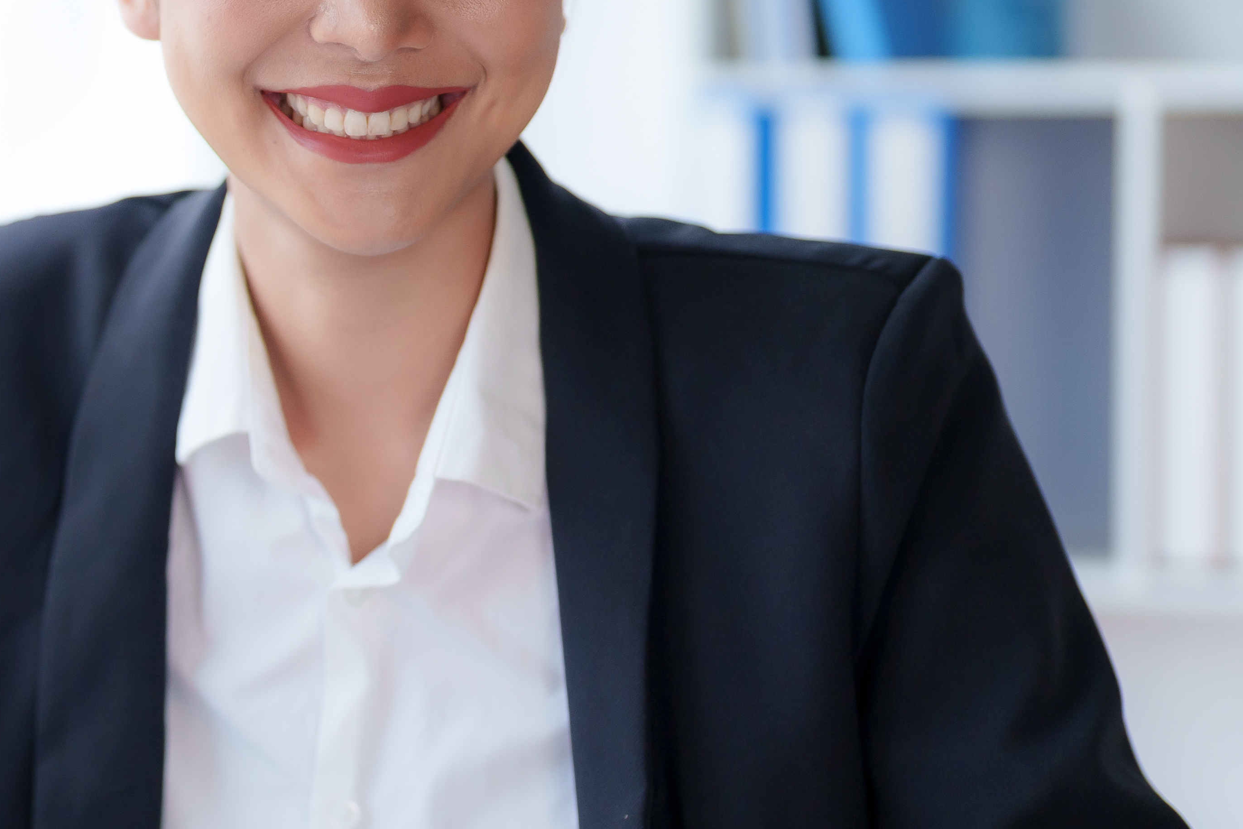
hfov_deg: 16.0
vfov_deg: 10.9
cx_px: 112
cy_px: 429
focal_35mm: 126
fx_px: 4350
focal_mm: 50
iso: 160
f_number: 1.2
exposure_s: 1/800
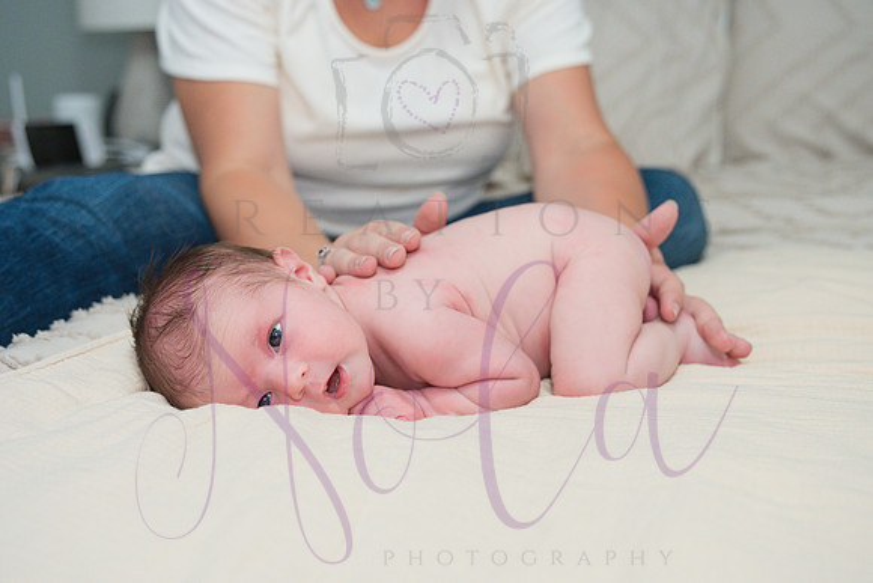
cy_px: 292
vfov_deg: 31.2
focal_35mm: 43
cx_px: 436
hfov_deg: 45.4
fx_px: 1043
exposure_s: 1/320
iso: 1600
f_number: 4
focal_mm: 43
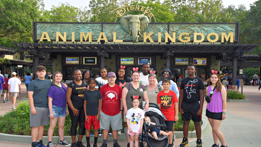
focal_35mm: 45
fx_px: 311
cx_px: 131
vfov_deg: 26.5
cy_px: 80
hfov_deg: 45.5
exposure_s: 1/250
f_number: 8
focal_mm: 28
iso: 400
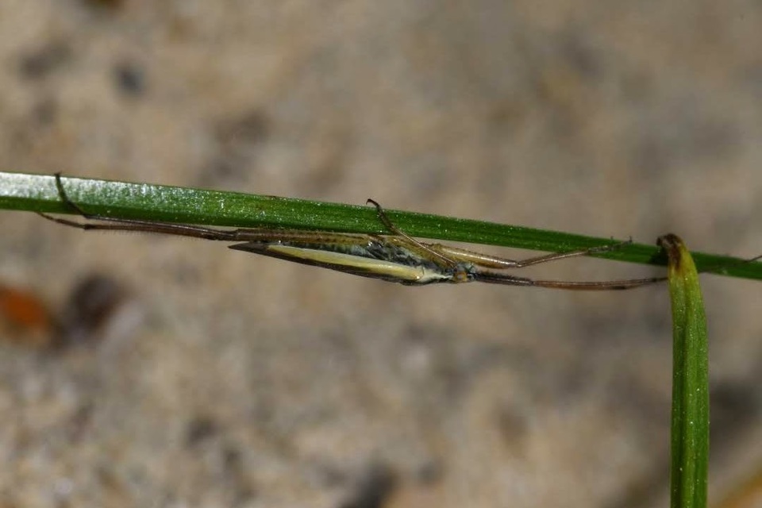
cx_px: 381
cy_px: 254
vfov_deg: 8.7
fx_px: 3333
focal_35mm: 158
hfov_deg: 13.0
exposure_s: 1/60
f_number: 32
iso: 250
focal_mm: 105
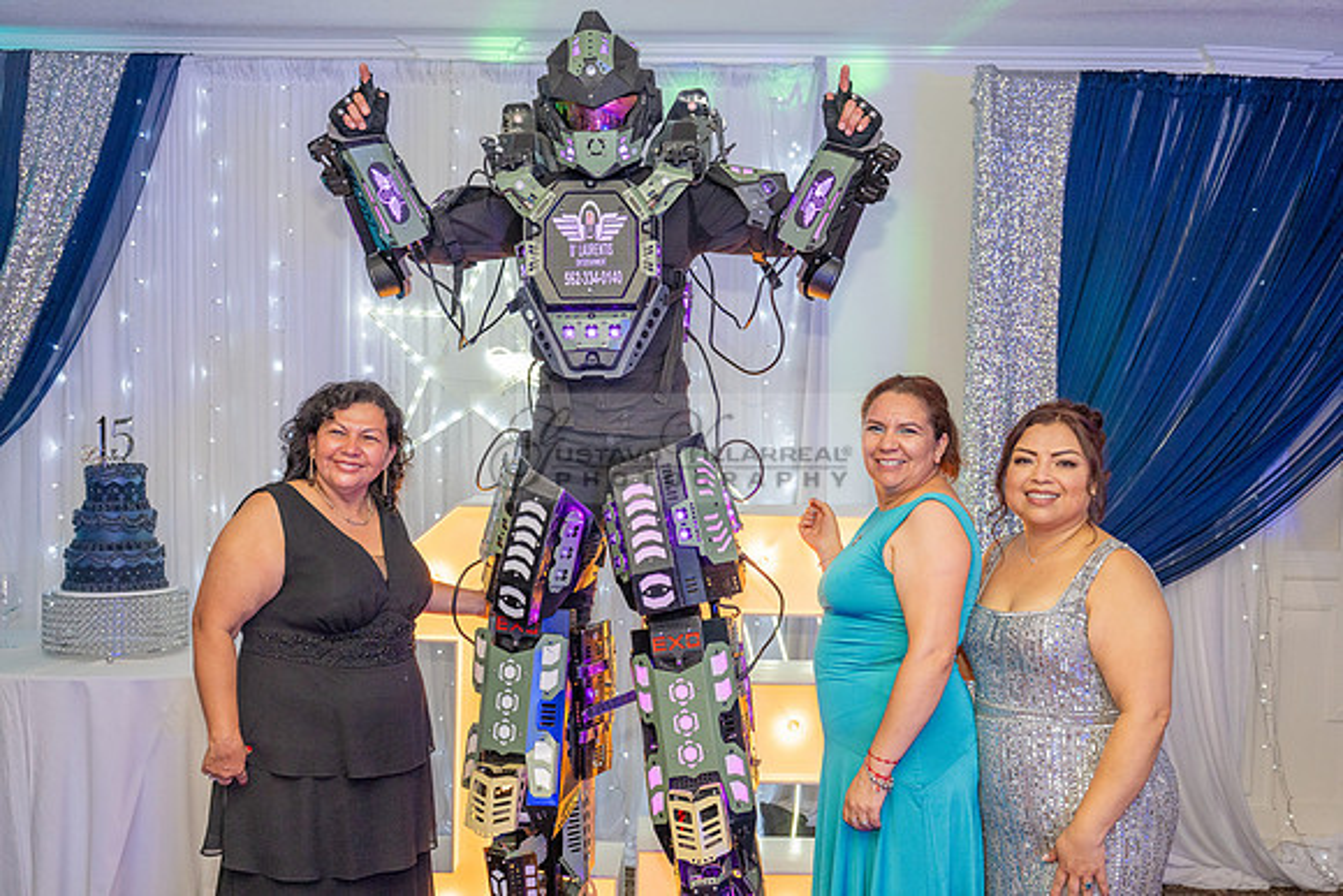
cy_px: 448
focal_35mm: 37
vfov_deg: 36.0
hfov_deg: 51.9
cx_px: 672
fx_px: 1381
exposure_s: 1/200
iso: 1250
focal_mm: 37
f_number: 4.5
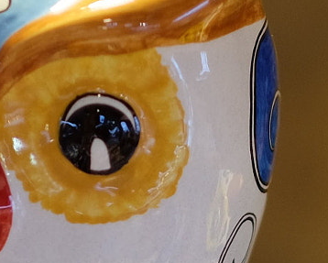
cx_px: 165
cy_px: 368
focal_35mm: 352
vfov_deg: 4.4
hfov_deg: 5.5
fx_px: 3420
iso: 400
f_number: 1.2
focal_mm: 56
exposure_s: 1/600
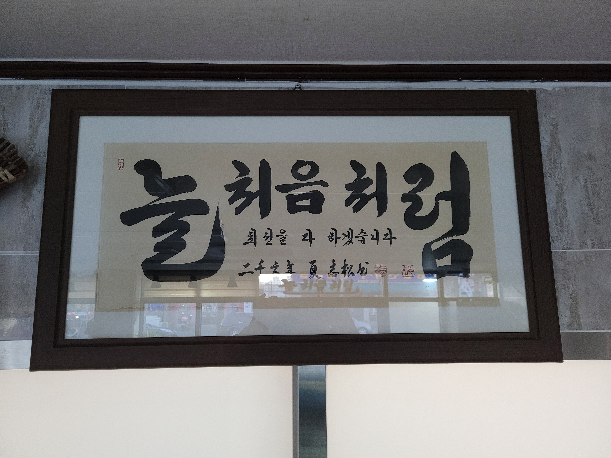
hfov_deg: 67.3
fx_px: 459
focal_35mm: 26
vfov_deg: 53.1
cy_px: 229
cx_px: 306
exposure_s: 1/40
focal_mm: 5.4
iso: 500
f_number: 1.8
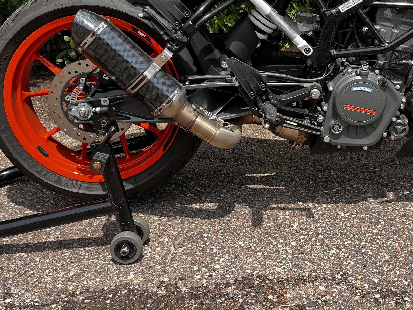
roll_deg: +1.7
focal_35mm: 48
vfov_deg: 29.0
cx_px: 285
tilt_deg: -15.3
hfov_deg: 39.1
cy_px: 29
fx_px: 573
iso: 50
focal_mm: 5.1
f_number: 1.6
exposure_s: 1/1517
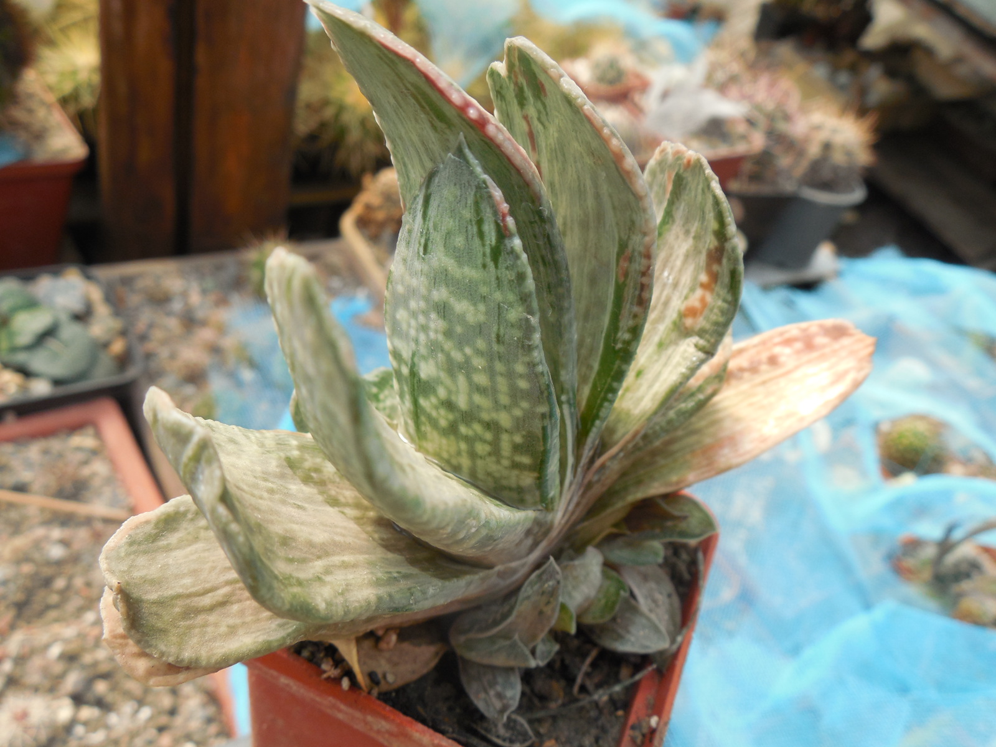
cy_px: 374
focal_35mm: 31
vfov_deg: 45.4
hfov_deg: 58.4
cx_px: 498
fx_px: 892
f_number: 3.6
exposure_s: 1/200
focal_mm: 5.6
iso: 125
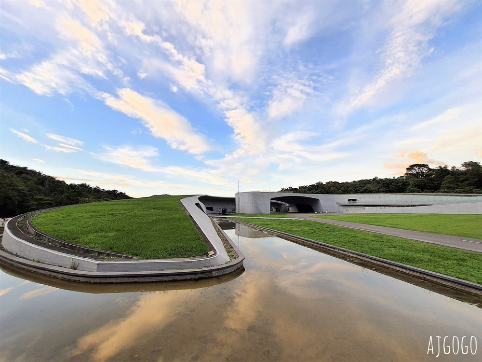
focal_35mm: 13
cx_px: 241
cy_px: 181
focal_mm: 1.74
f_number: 2.2
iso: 50
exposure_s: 1/163
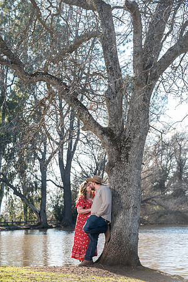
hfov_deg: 11.0
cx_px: 94
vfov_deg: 16.4
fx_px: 979
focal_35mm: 125
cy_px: 141
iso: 160
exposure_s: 1/250
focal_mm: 125
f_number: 5.6
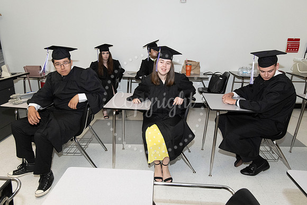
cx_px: 154
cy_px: 102
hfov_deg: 69.4
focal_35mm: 26
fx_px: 222
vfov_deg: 49.6
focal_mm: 26
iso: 6400
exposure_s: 1/200
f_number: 8
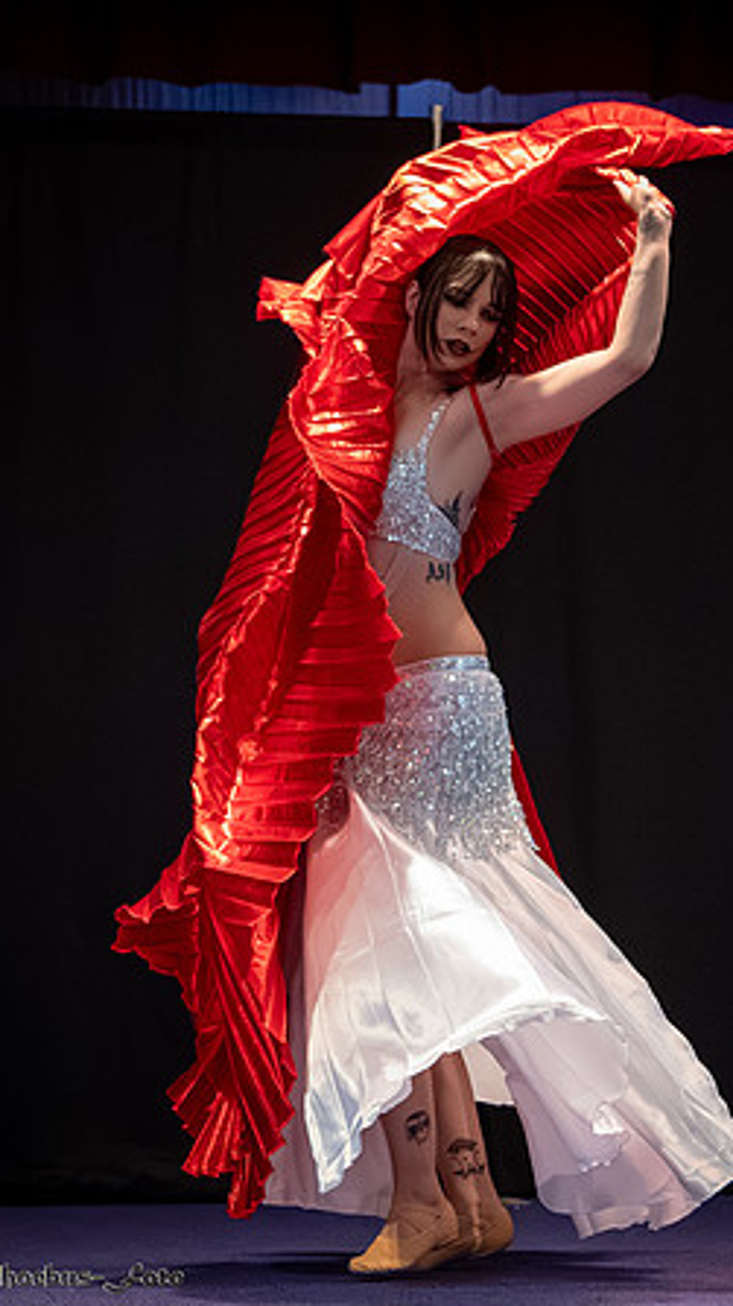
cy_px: 501
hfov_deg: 11.0
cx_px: 515
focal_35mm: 110
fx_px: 3806
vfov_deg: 19.4
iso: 12800
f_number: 4
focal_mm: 45
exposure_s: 1/400
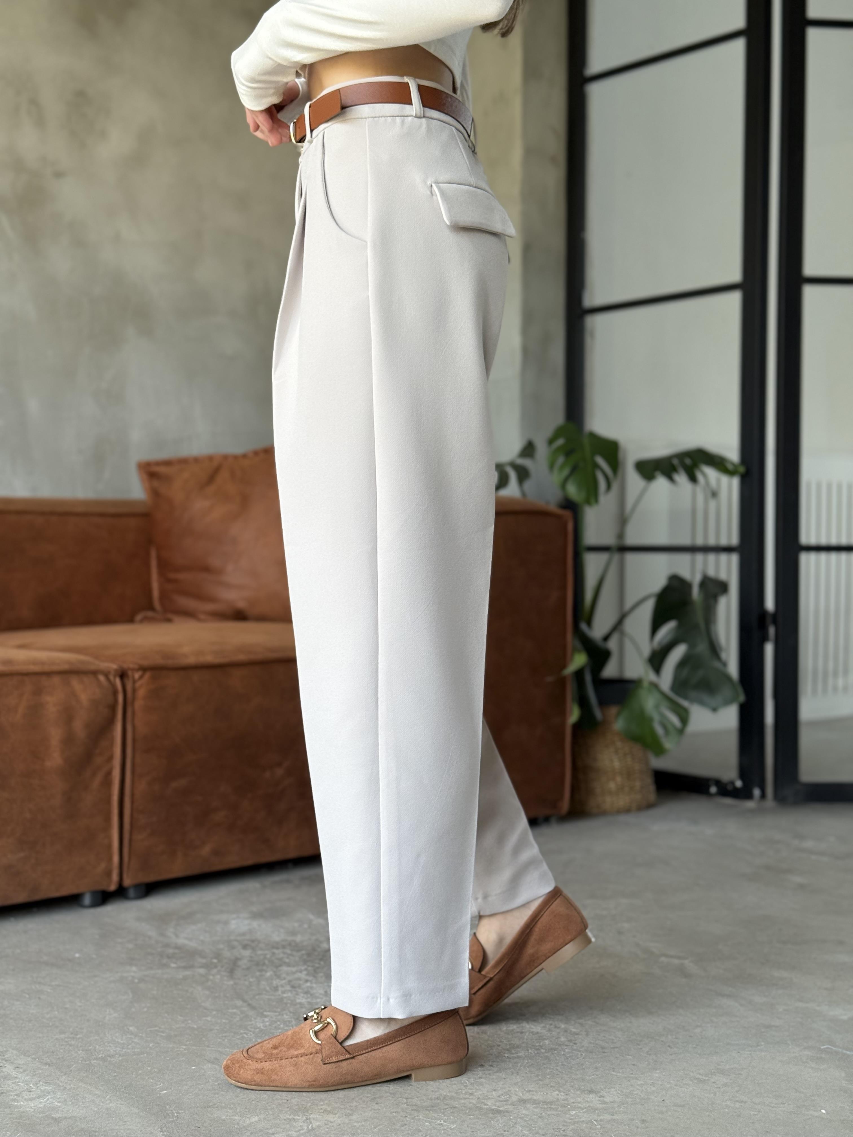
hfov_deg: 30.3
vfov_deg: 39.7
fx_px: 1577
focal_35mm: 48
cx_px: 426
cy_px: 568
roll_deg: -0.2
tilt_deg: -0.6
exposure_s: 1/60
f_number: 1.78
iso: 100
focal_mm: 6.76
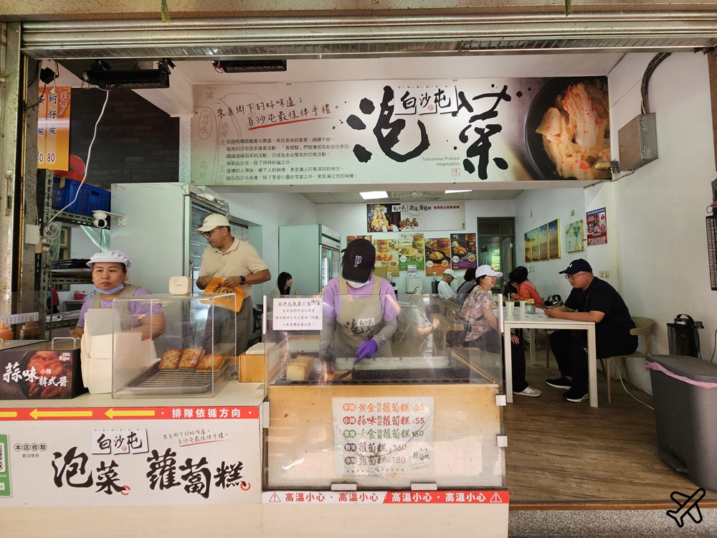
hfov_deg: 106.2
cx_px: 358
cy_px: 269
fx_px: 269
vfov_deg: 89.9
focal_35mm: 13
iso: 64
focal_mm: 2.2
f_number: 2.2
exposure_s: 1/120
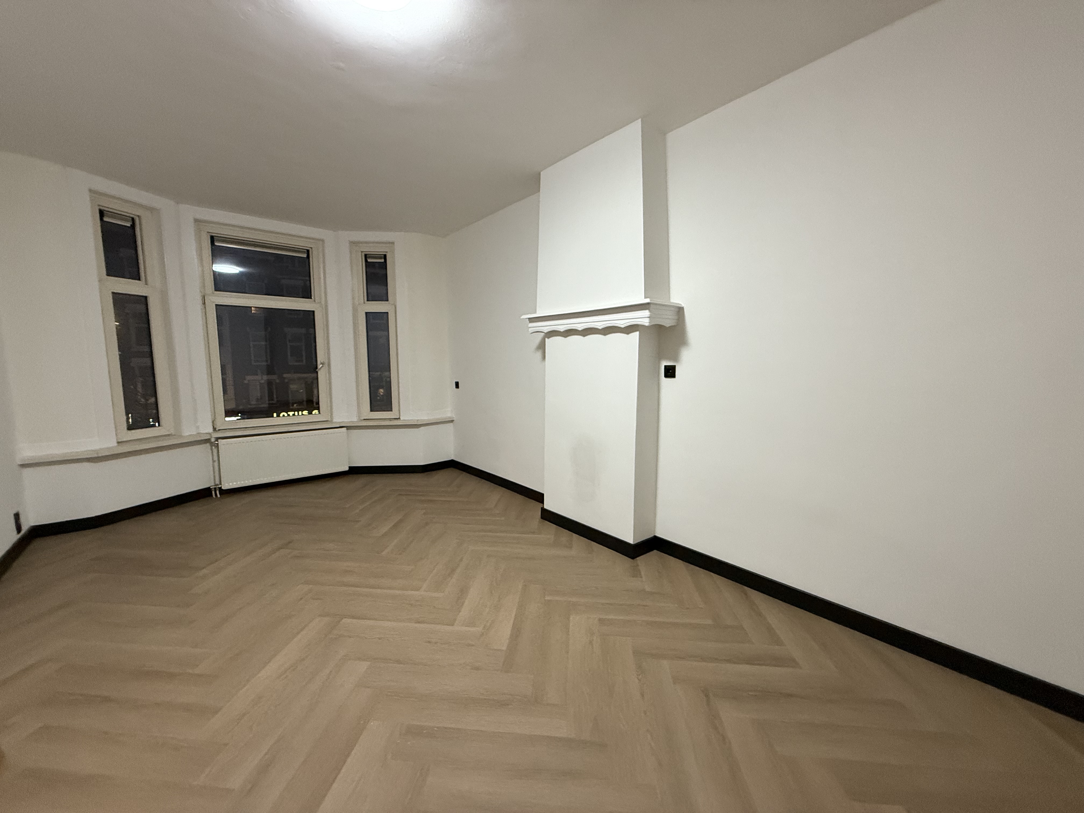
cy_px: 406
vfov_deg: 85.7
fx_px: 438
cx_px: 542
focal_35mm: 14
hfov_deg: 102.1
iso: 400
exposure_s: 1/50
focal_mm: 2.22
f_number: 2.2
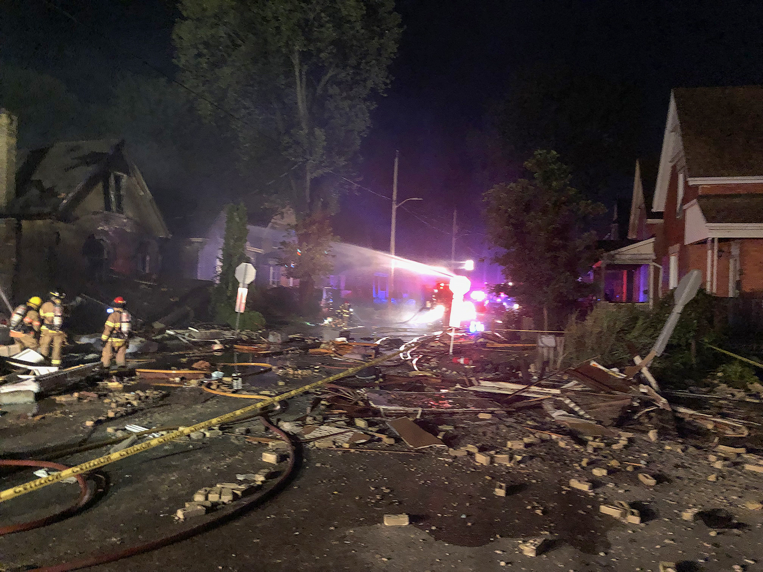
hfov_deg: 63.4
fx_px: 617
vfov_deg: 49.7
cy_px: 286
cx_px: 382
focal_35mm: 28
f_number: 1.8
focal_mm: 3.99
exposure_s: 1/5
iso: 100
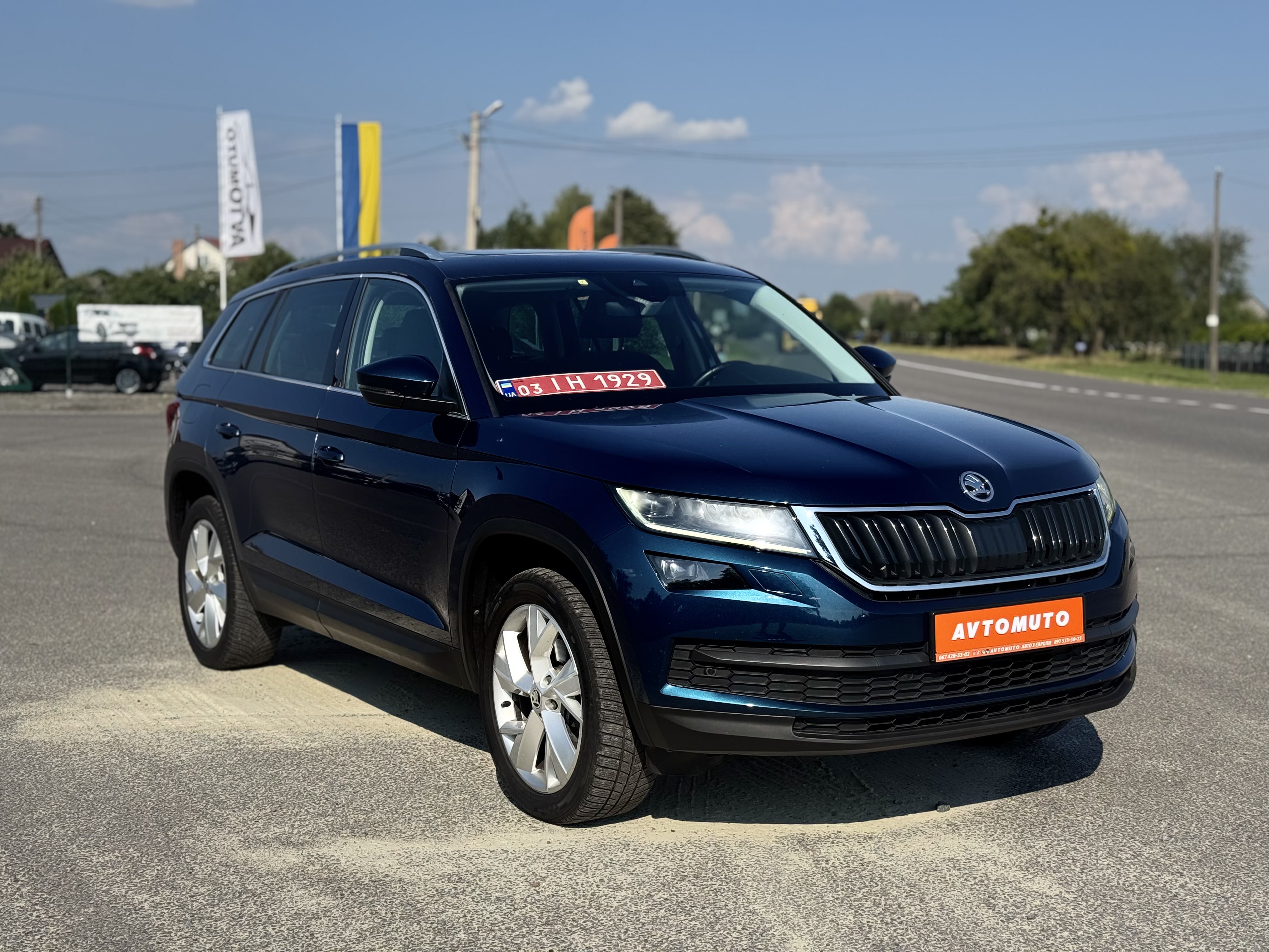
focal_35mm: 48
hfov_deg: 39.7
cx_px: 634
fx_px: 1760
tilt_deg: -5.1
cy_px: 476
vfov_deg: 30.3
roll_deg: -1.0
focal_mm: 6.76
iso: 64
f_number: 1.78
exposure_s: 1/4975
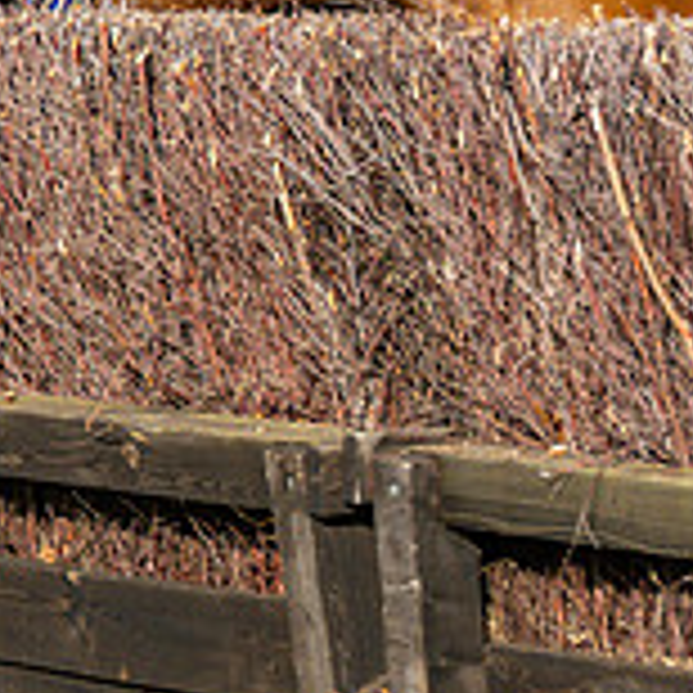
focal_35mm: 377
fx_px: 8539
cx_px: 143
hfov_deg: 4.6
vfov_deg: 4.6
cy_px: -25
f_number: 4
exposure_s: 1/3200
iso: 200
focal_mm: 71
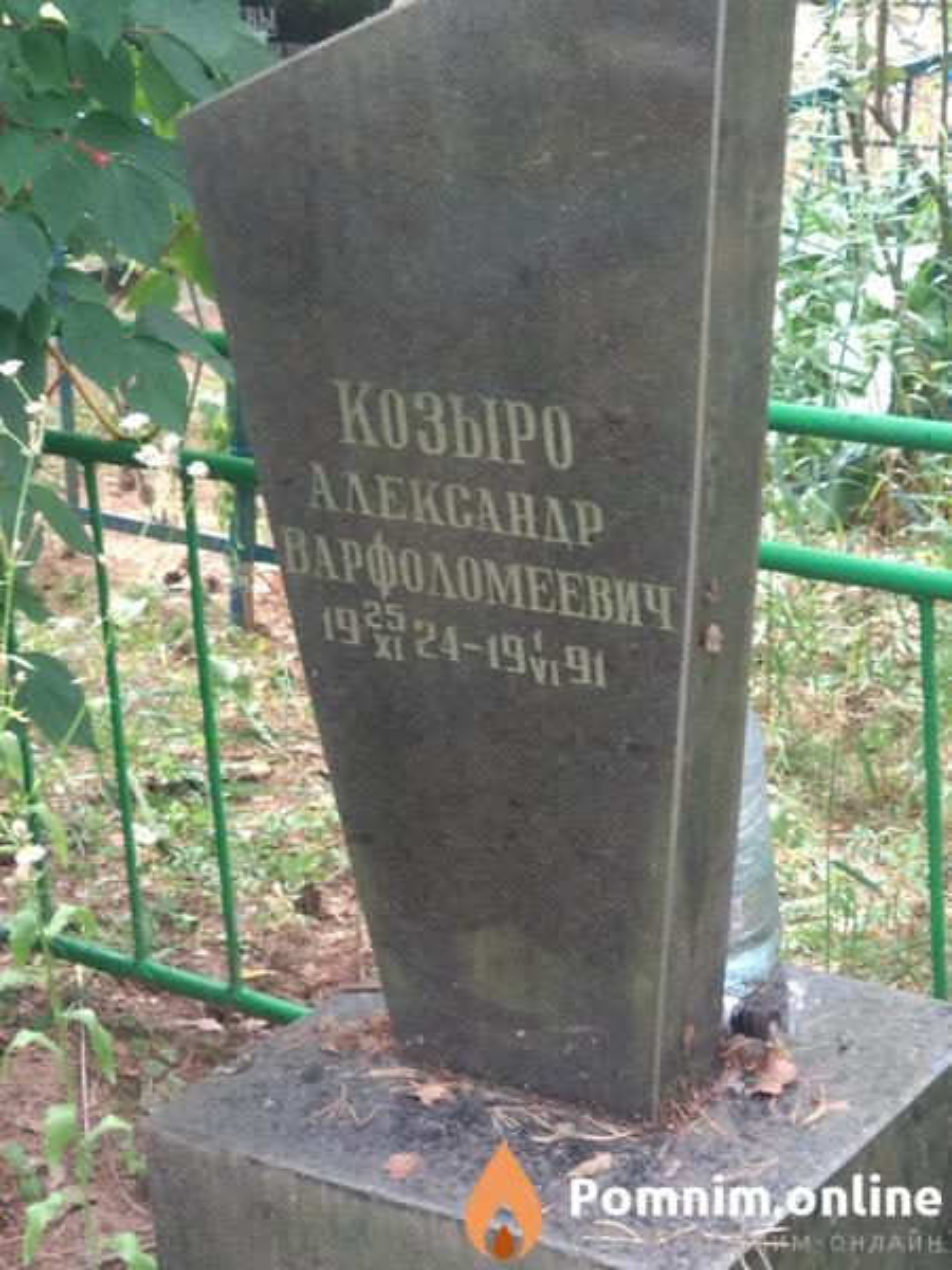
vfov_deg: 36.8
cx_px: 476
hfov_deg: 28.0
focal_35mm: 52
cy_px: 635
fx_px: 1907
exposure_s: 1/60
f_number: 2.6
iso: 320
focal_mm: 5.99
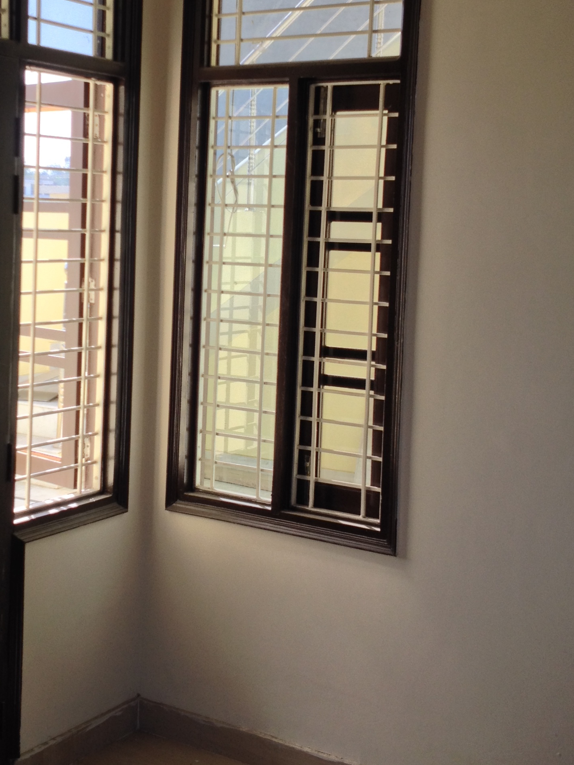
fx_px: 1327
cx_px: 193
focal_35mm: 60
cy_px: 300
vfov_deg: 32.1
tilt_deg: -5.9
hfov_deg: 24.3
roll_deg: -0.4
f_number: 2.4
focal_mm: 4.28
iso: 50
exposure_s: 1/217
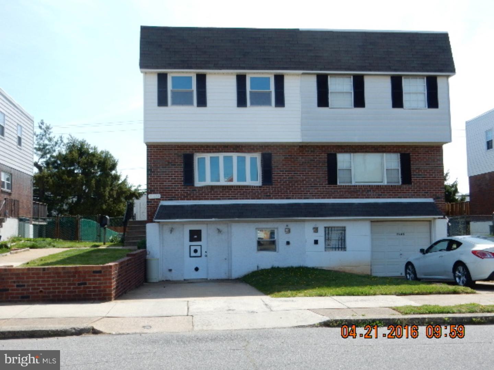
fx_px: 514
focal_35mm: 36
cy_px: 185
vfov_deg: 39.7
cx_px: 247
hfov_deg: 51.4
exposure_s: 1/800
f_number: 4
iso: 125
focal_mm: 6.4
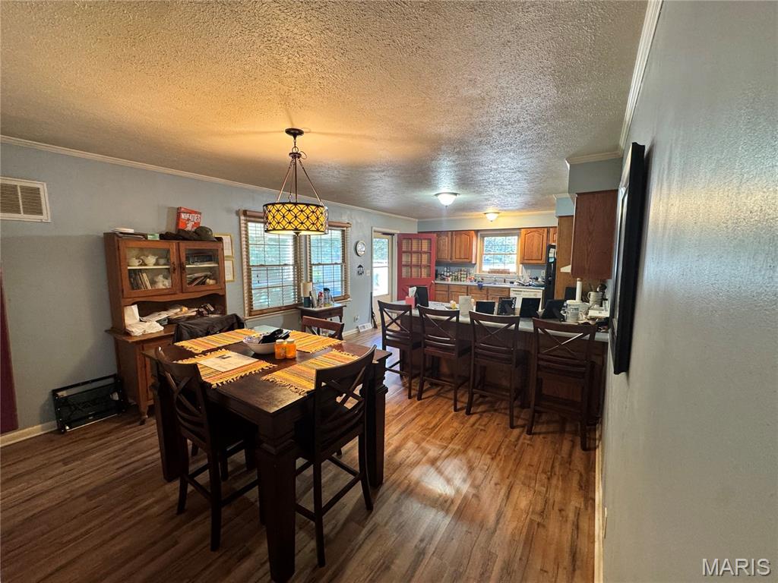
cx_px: 389
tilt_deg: -6.9
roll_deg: -0.3
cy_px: 292
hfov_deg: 102.1
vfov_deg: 85.7
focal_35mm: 14
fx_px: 315
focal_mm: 2.22
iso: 250
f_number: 2.2
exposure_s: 1/60
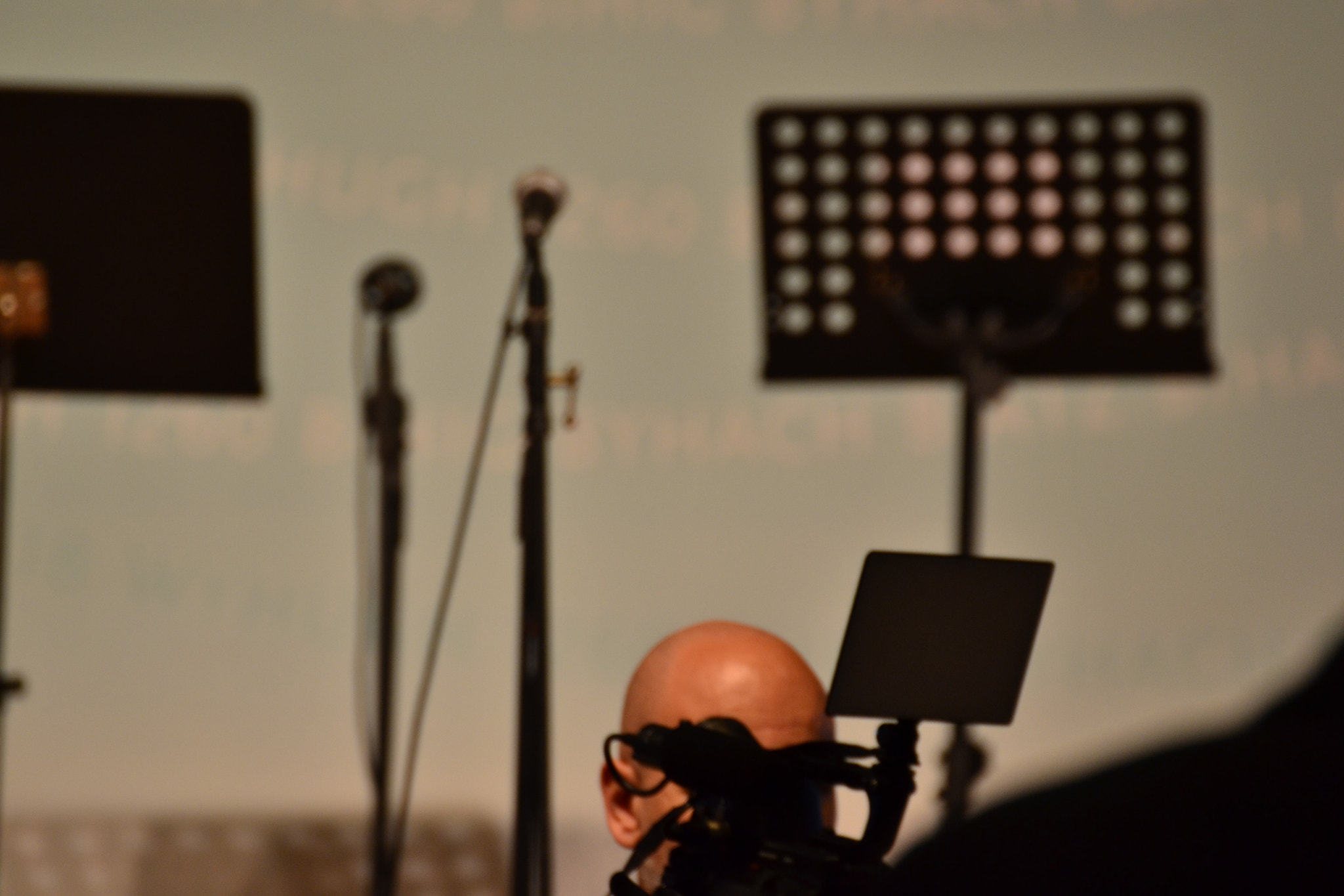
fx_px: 16797
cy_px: 448
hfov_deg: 4.6
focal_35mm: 450
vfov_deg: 3.1
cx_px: 672
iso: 400
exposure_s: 1/20
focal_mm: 300
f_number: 5.6
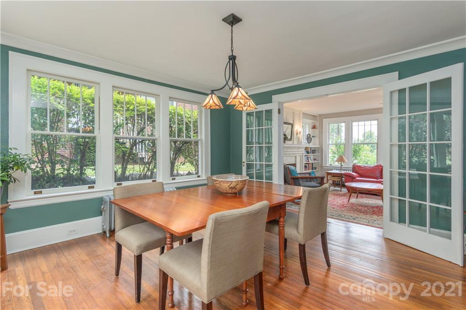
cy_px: 155
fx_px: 220
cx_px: 233
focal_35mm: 17
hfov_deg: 93.3
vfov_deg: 70.4
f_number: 7.1
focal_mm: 17
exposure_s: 1/80
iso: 400
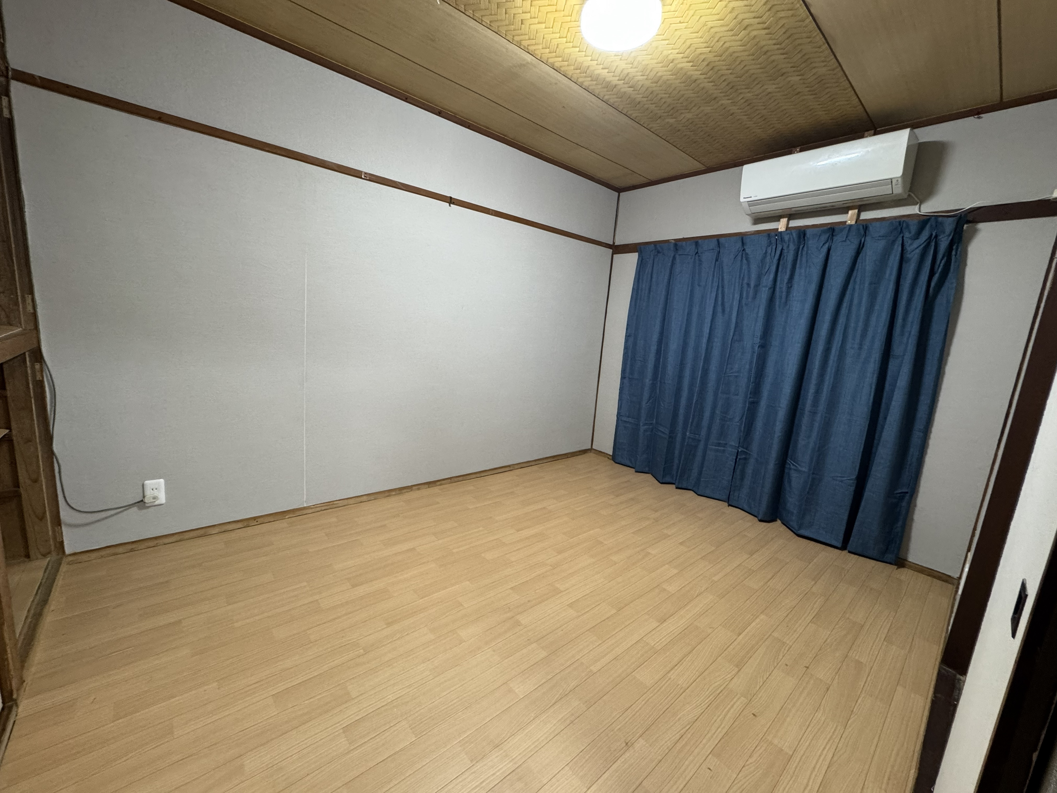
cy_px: 396
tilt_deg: -9.4
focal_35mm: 14
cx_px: 528
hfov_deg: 102.1
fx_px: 427
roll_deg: -4.7
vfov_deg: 85.7
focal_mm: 2.22
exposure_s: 1/50
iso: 250
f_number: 2.2
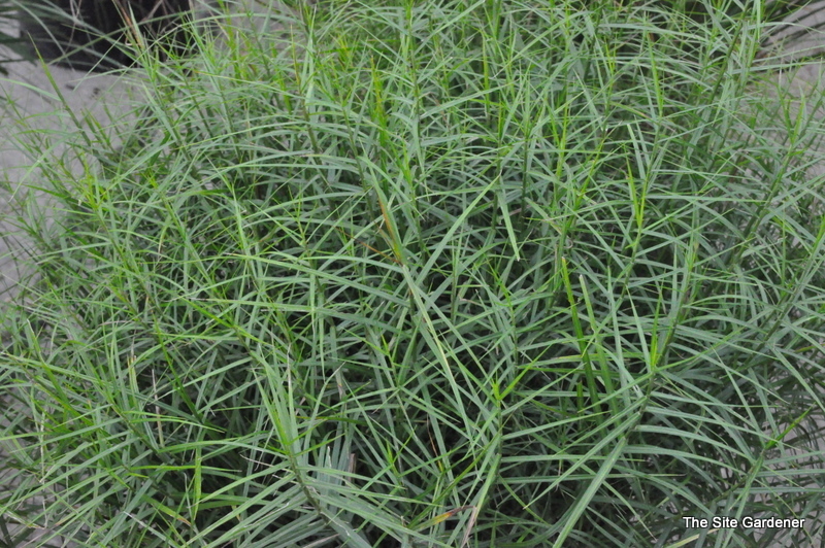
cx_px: 412
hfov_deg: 31.9
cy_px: 274
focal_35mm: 63
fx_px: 1443
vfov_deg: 21.5
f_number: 16
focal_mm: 42
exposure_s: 1/250
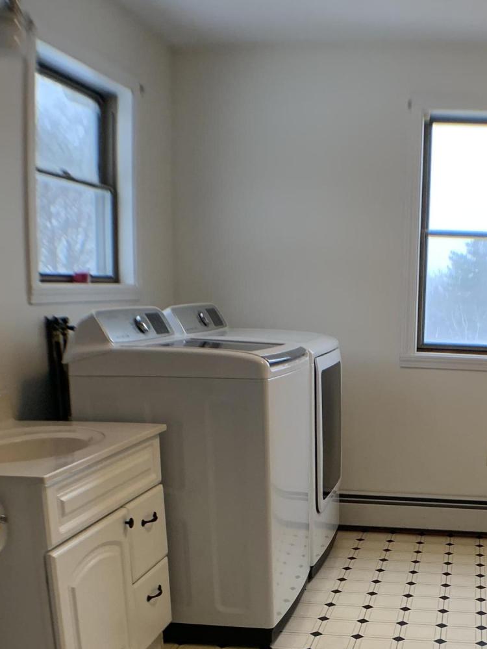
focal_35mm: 52
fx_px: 975
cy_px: 597
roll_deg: -1.8
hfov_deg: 27.4
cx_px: 399
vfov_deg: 34.5
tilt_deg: -19.1
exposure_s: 1/60
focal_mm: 4.25
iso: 125
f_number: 1.8
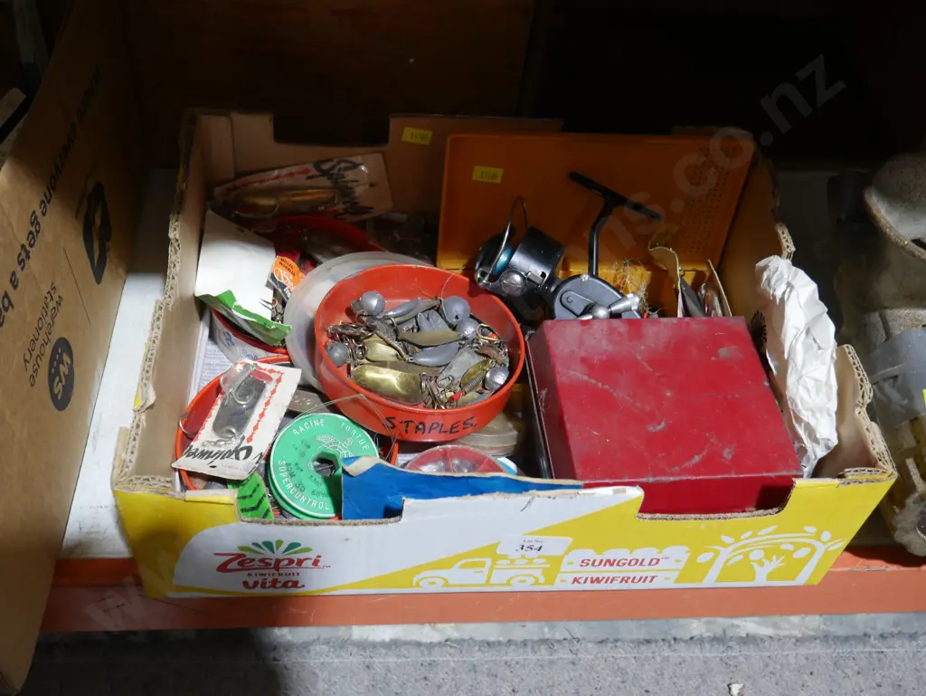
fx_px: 963
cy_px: 348
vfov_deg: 39.7
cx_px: 463
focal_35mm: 36
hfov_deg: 51.3
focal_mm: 18
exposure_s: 1/60
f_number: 4
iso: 640
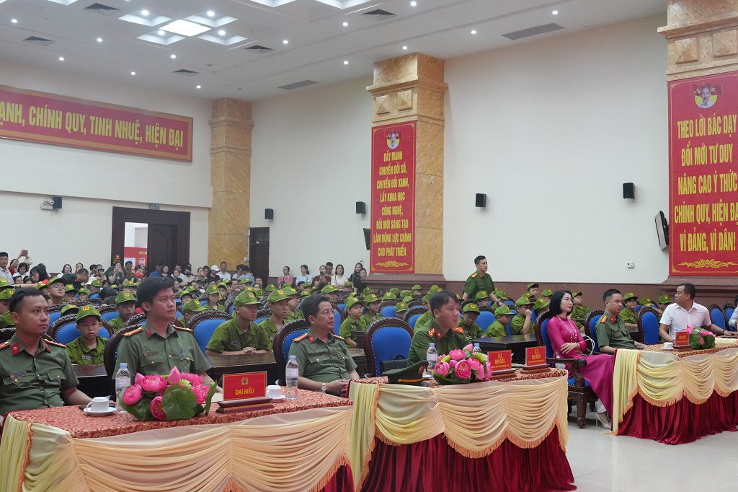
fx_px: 758
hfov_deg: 51.9
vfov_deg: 35.9
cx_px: 369
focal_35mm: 37
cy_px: 246
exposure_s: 1/160
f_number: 4
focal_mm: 25
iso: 3200
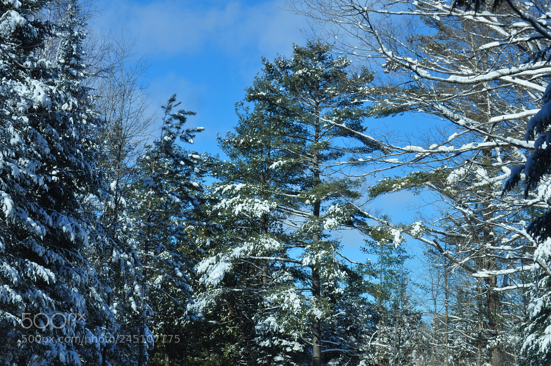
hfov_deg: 24.6
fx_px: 1261
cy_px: 183
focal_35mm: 82
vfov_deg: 16.5
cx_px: 276
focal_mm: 55
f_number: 9
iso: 200
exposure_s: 1/320
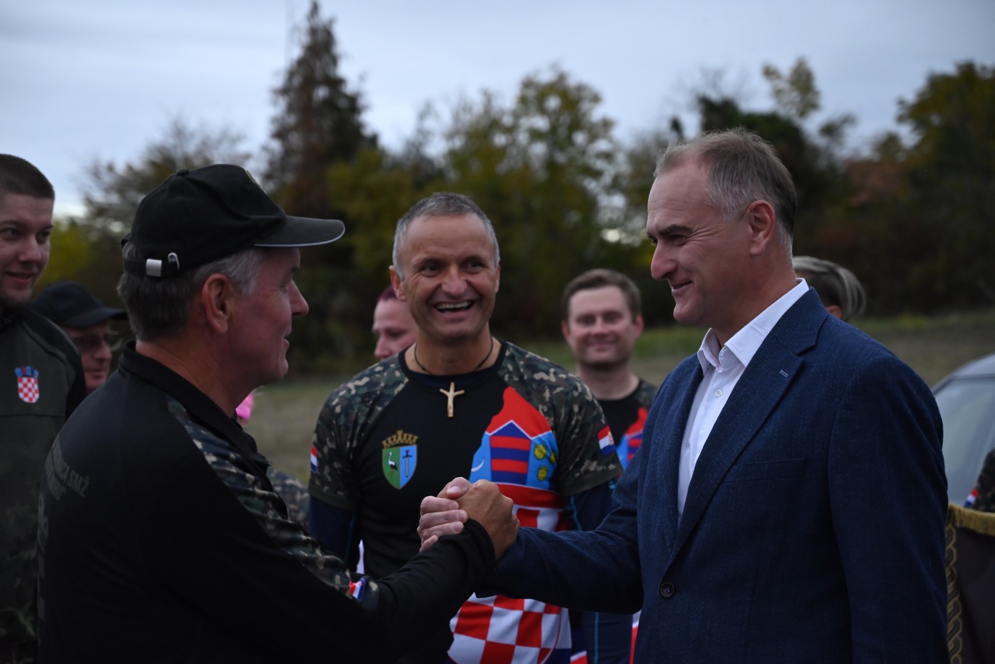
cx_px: 498
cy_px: 332
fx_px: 1935
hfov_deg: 28.8
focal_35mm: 70
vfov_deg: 19.5
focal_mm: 70
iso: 2500
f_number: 4
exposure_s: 1/2500
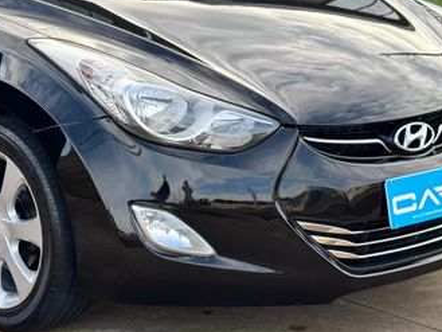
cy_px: 91
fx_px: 1507
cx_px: 13
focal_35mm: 118
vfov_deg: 12.5
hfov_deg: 16.4
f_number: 1.78
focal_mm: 6.76
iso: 64
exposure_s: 1/685
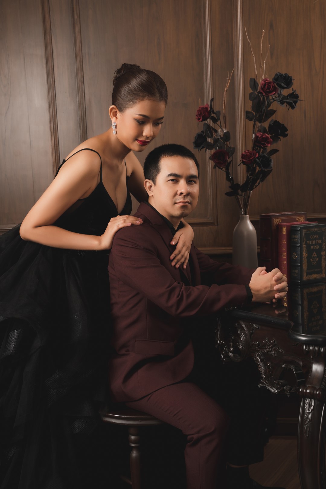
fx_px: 611
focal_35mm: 45
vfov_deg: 43.6
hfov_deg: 29.9
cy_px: 244
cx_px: 163
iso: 160
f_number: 5.6
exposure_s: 1/200
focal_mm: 45
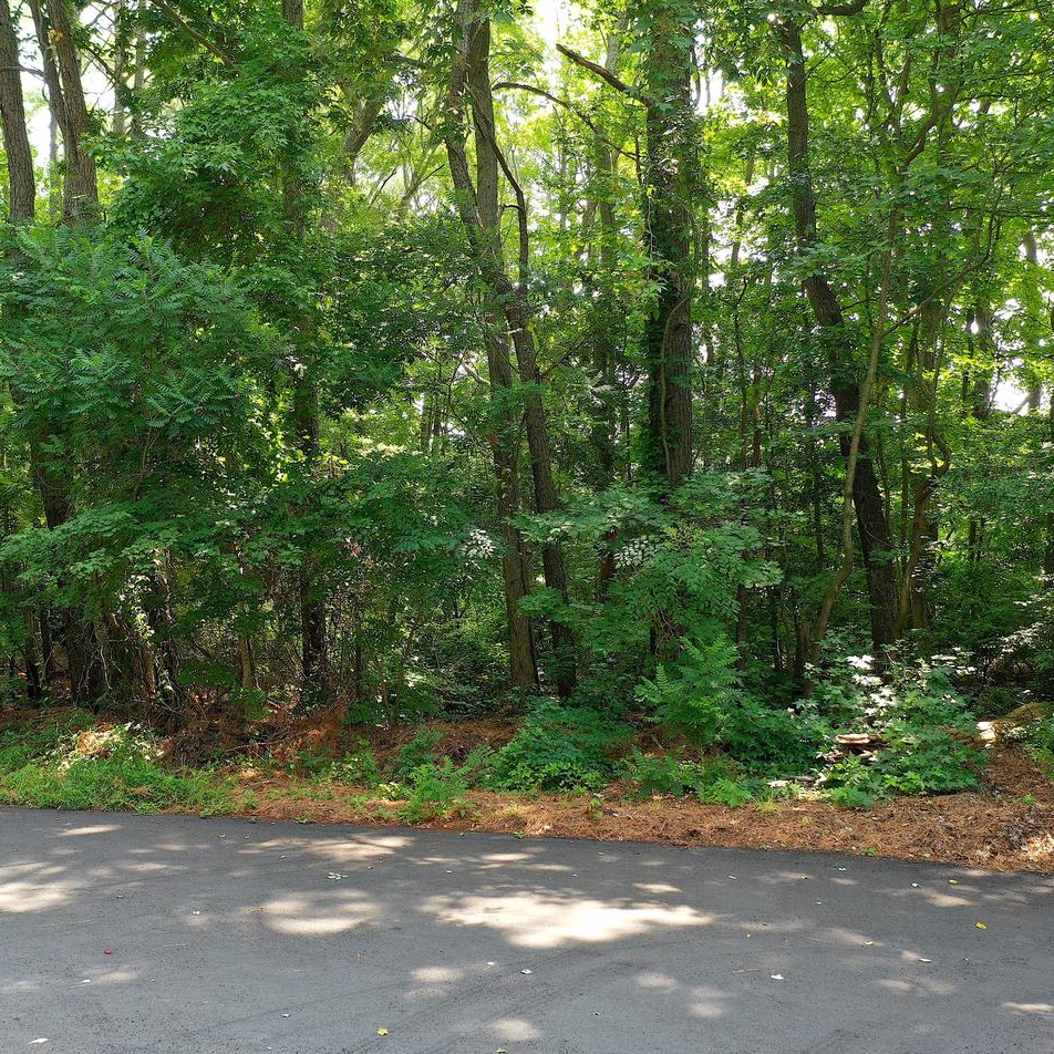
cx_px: 438
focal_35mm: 36
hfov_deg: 45.9
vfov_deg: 46.0
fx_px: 1240
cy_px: 525
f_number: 3.5
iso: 100
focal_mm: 10.26
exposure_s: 1/60
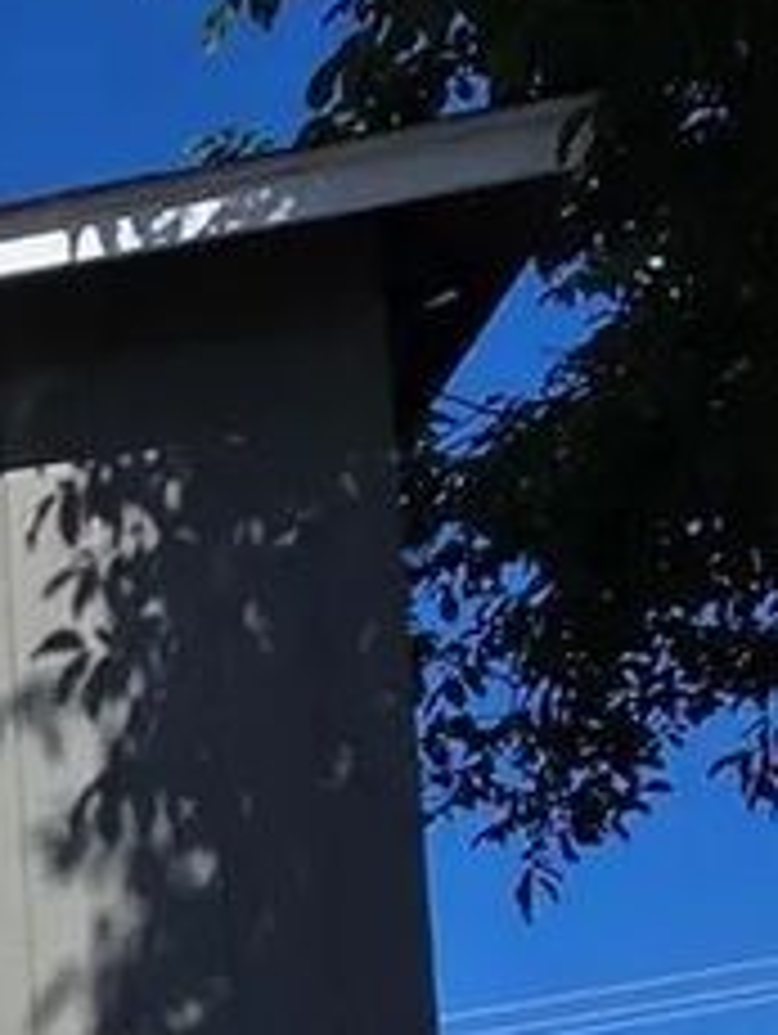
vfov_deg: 20.5
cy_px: 1672
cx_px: -1417
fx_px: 2303
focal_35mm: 77
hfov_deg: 12.0
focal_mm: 2.2
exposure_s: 1/3220
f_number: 2.2
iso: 50
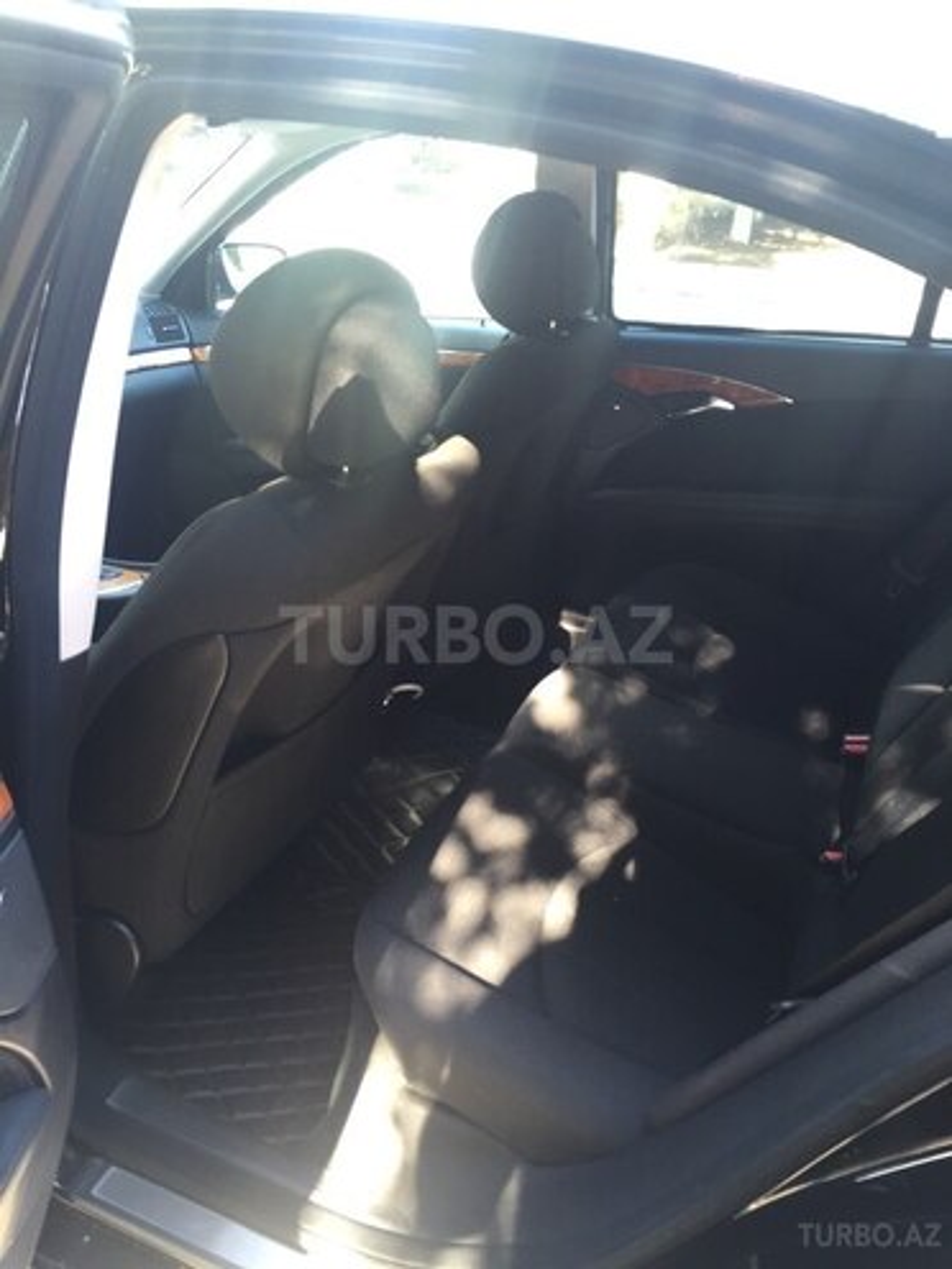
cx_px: 476
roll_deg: -2.1
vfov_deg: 61.7
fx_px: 1063
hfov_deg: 48.2
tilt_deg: -24.3
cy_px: 634
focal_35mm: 29
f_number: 2.2
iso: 80
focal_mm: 4.15
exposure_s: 1/33
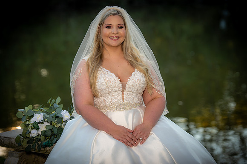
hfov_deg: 17.7
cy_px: 82
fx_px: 795
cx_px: 124
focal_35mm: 116
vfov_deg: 11.8
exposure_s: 1/200
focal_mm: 116
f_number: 2.8
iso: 80
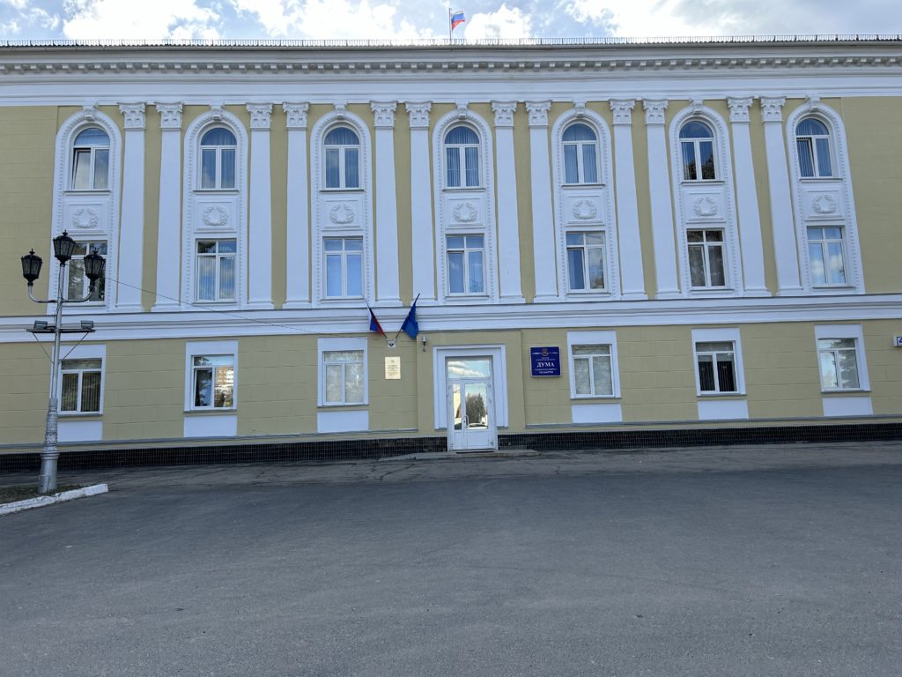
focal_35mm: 26
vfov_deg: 53.1
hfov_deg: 67.3
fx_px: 677
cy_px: 338
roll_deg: +2.4
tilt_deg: +8.2
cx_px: 451
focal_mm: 5.7
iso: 50
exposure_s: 1/1575
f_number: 1.5
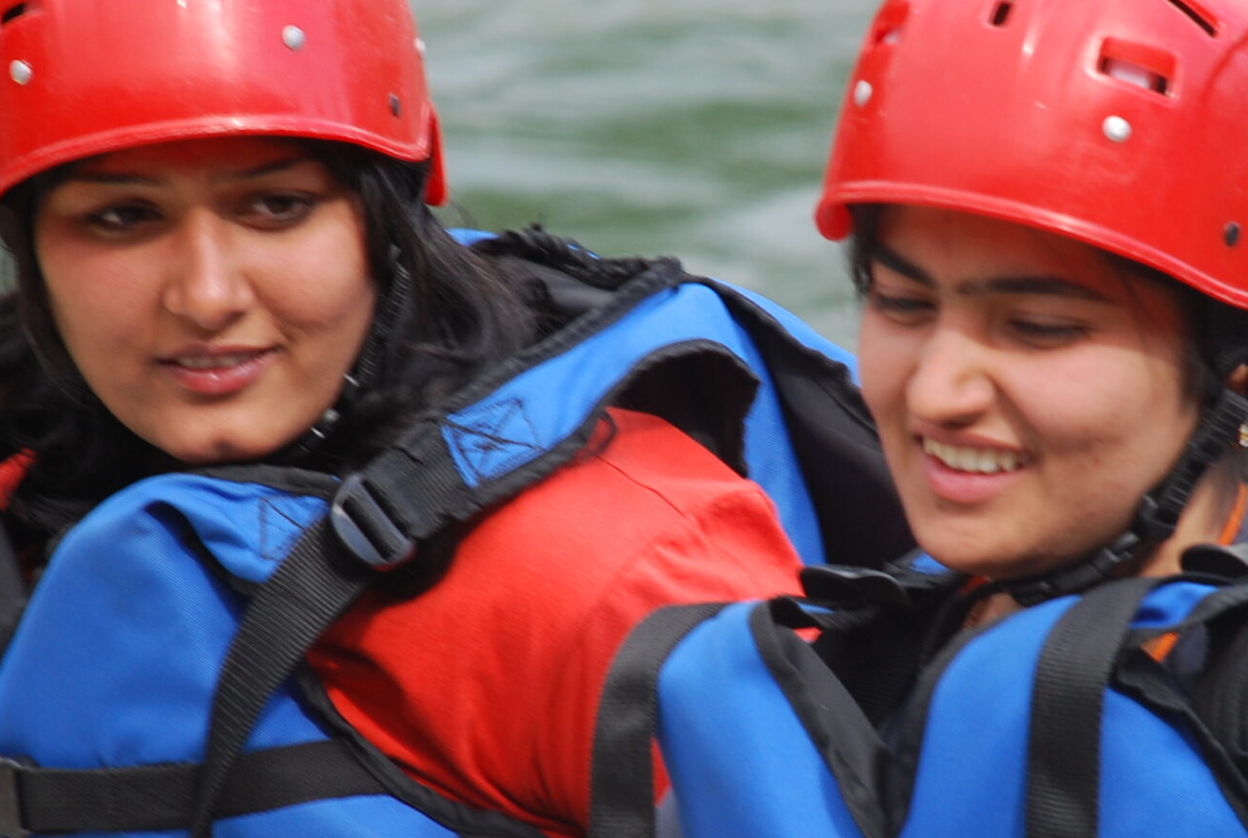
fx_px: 13860
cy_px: 498
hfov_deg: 5.2
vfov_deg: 3.5
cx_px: 796
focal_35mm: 399
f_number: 5.6
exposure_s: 1/160
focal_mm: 135
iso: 200
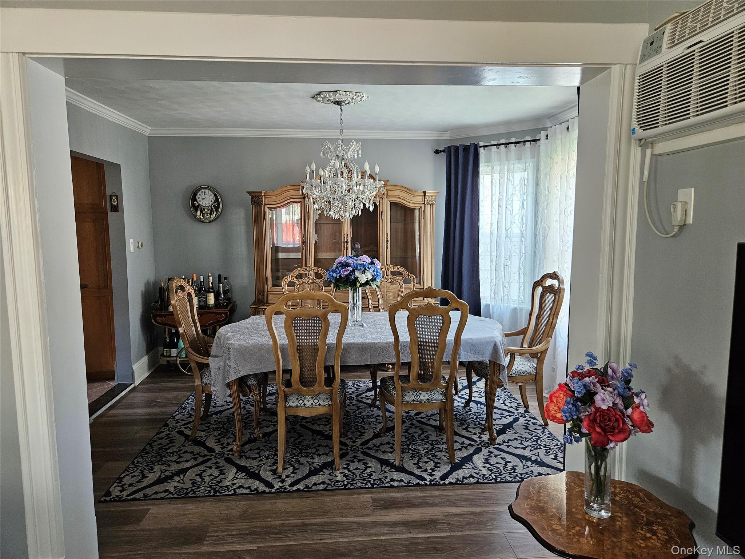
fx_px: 495
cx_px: 372
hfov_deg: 73.9
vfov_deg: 58.9
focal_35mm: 23
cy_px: 280
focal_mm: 5.4
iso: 500
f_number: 1.8
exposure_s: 1/120
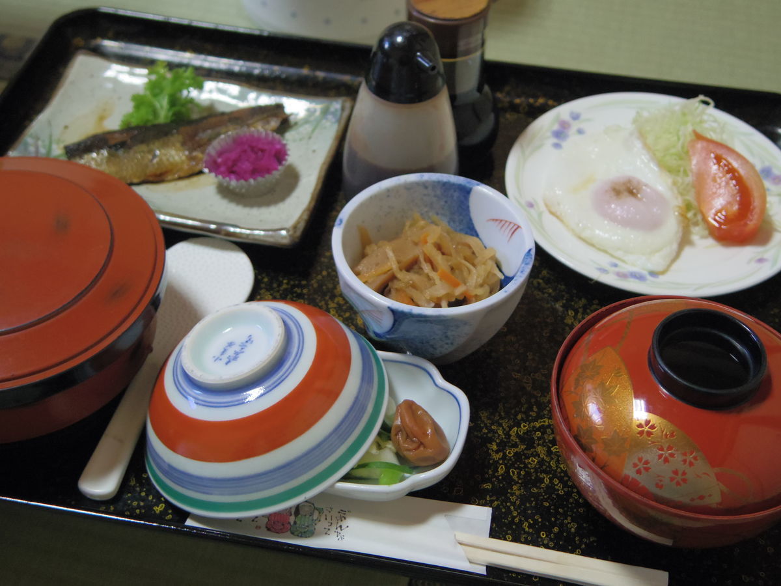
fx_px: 1060
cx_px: 390
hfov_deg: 40.4
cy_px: 293
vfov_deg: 30.9
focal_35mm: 47
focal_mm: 8.5
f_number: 1.9
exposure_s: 1/60
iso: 640
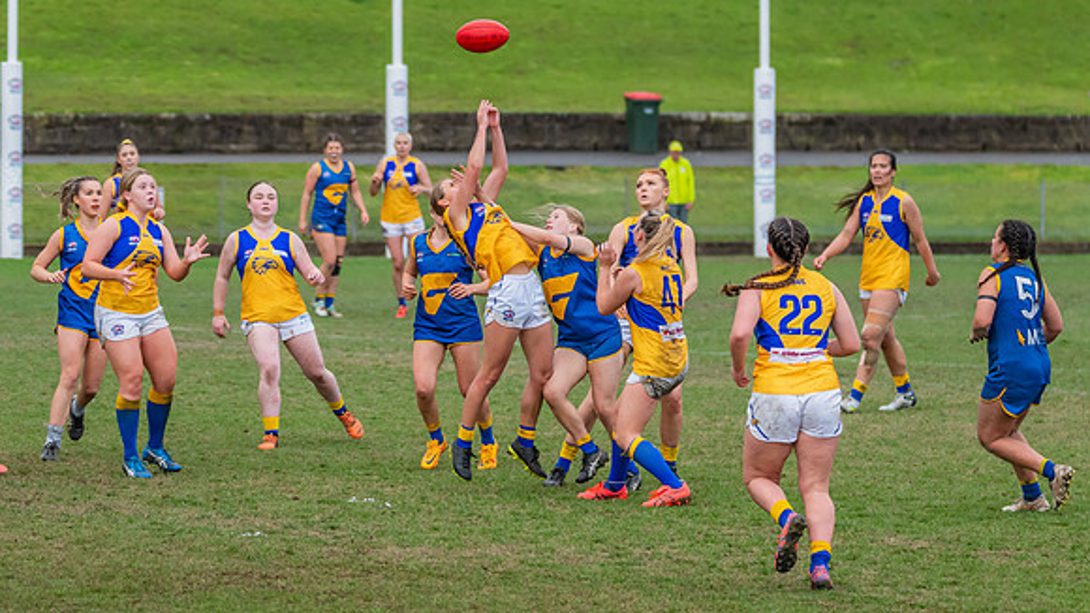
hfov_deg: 7.3
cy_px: 217
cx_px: 547
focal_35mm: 296
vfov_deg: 4.1
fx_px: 8559
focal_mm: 200
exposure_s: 1/1250
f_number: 5.3
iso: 900
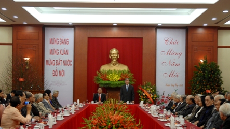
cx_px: 114
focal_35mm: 72
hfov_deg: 29.5
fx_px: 436
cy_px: 77
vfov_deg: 16.8
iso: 320
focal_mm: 45
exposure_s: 1/30
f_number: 3.5
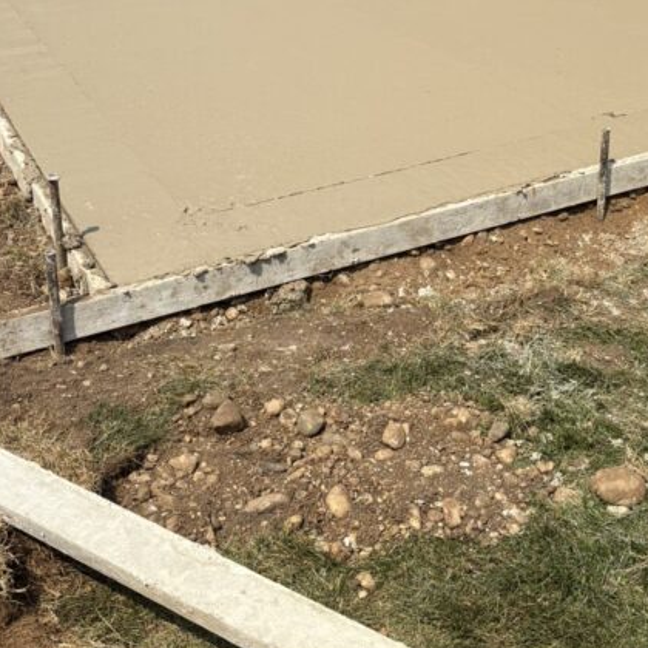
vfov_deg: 30.2
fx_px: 1186
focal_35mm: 56
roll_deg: +1.3
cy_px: 196
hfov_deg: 30.2
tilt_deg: -23.4
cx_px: 455
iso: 50
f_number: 1.6
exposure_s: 1/3831
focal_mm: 5.96
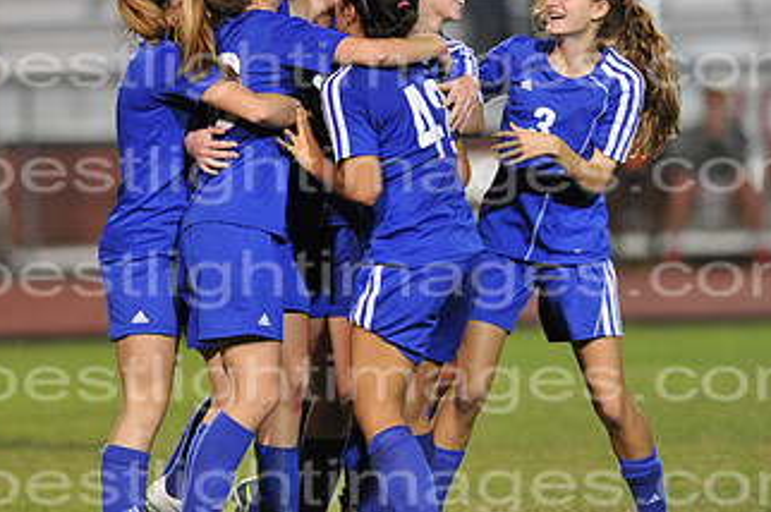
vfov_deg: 2.5
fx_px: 11574
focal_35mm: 541
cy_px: 227
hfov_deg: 3.8
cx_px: 285
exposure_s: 1/400
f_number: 3.2
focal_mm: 300
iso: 5000
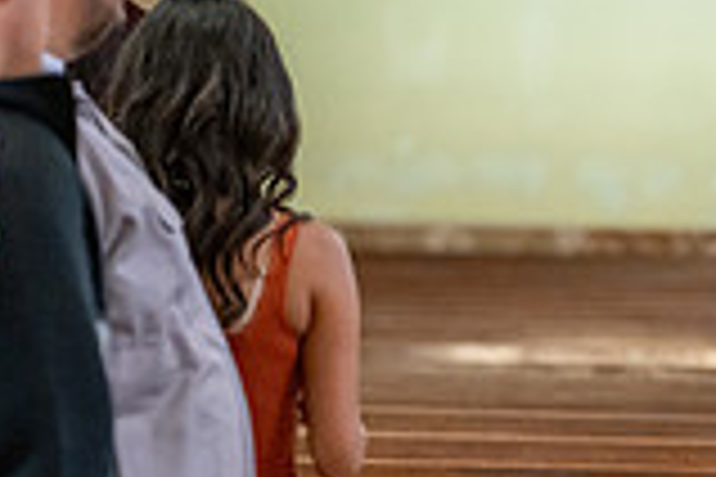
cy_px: 245
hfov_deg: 6.6
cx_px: 1067
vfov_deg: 4.4
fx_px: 6165
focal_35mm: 310
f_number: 2
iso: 2000
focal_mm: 85
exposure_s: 1/125
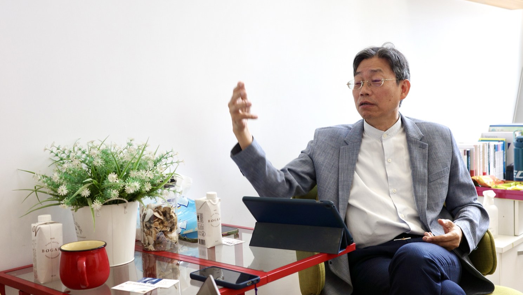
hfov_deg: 45.5
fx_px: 624
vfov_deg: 26.5
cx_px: 264
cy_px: 160
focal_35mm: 45
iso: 320
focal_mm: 26
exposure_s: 1/160
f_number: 3.2
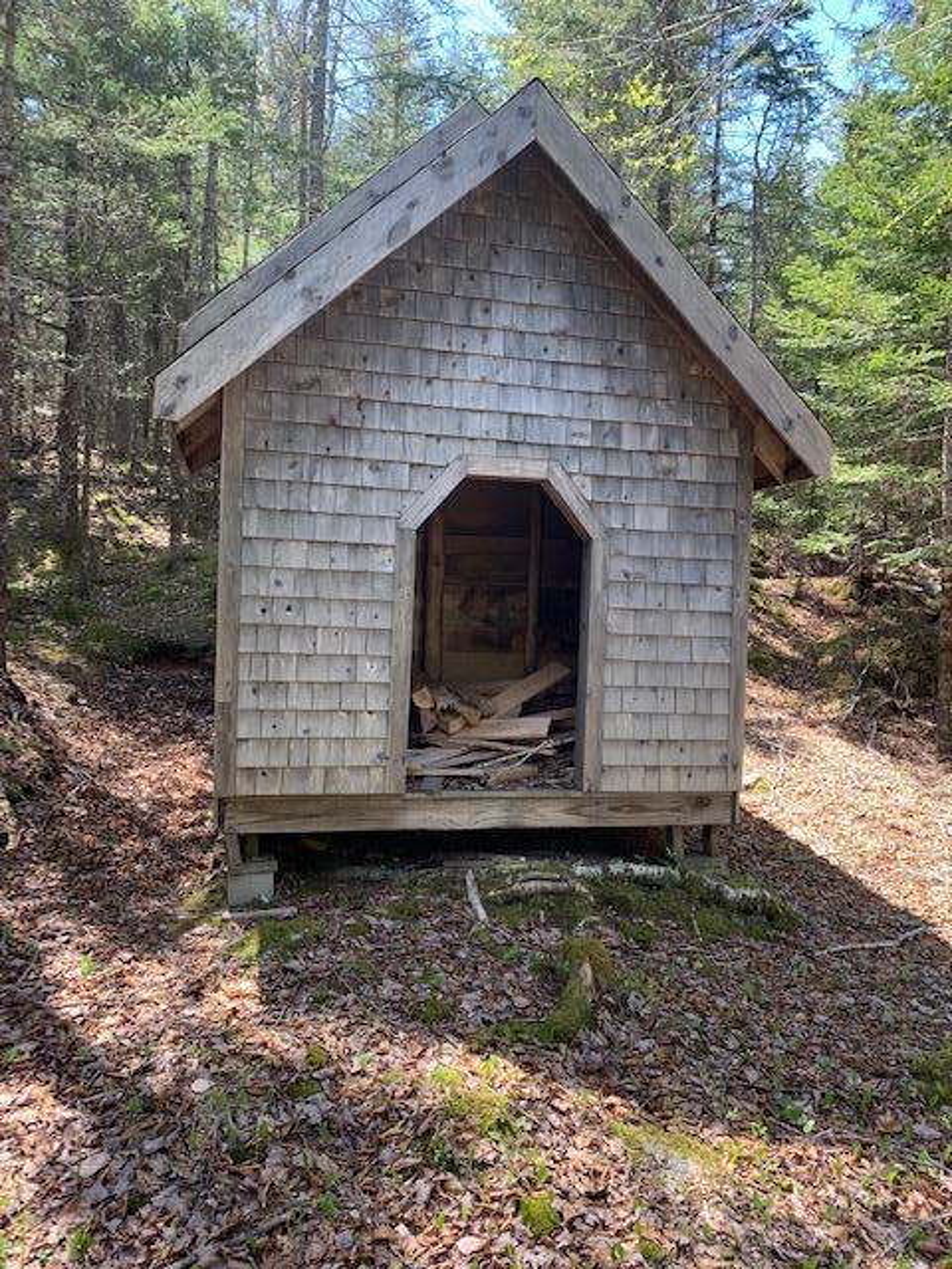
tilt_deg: +0.4
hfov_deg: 53.1
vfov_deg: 67.3
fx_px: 953
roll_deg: -1.7
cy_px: 634
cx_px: 476
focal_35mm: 26
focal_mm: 4.25
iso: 25
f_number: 1.8
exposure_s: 1/122
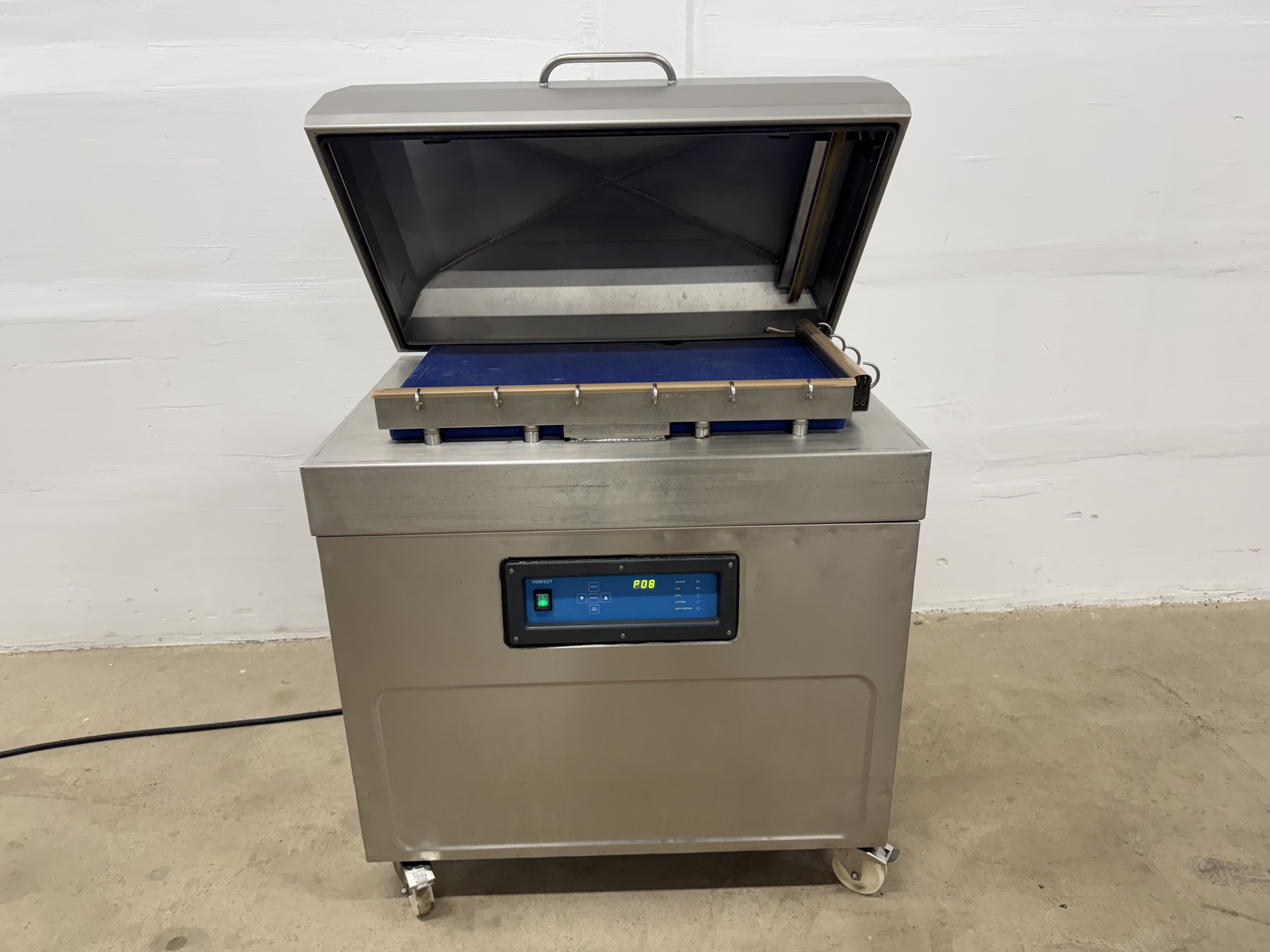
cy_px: 476
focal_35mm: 24
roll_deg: +1.7
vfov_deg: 56.8
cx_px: 635
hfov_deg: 71.6
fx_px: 881
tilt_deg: -21.1
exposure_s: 1/100
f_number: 1.78
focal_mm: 6.76
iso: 200
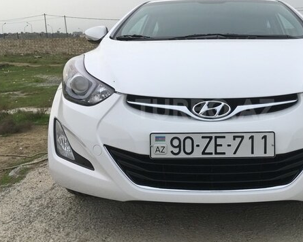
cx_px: 205
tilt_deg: -9.8
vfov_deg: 35.6
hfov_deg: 43.1
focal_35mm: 42
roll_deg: +2.3
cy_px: 109
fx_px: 377
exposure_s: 1/620
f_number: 2.2
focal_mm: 4.15
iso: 25
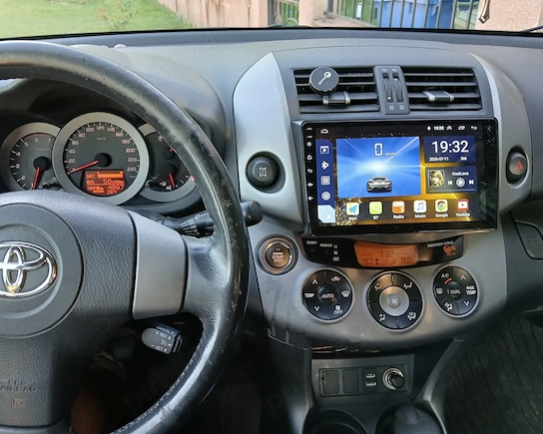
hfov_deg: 62.2
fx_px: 450
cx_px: 258
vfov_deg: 51.5
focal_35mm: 28
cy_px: 221
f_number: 1.8
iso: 125
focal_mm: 3.98
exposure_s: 1/50
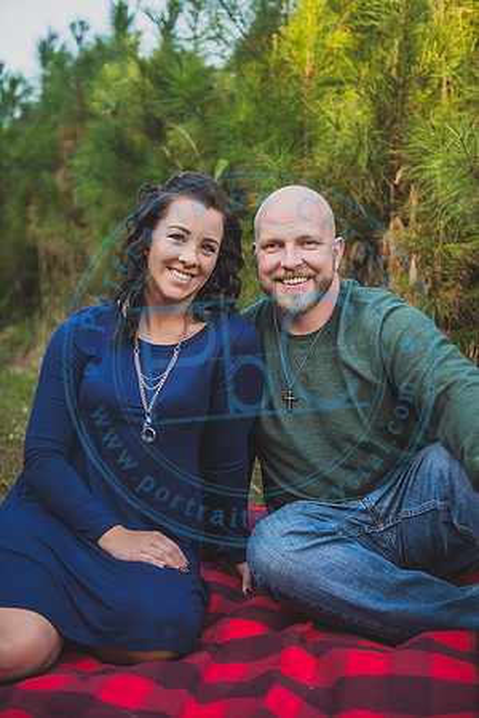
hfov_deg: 28.1
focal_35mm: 48
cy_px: 359
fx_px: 958
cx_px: 240
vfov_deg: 41.1
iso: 200
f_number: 2.8
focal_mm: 48
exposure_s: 1/200
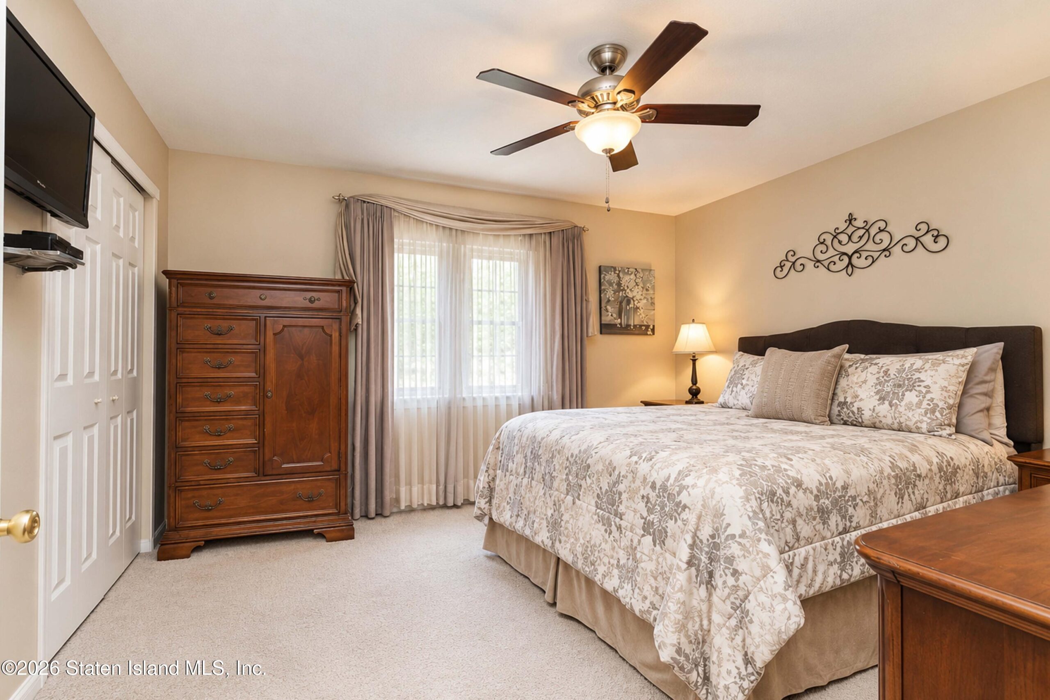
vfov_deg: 77.3
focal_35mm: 15
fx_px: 437
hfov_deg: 100.4
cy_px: 350
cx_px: 525
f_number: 9
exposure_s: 1/100
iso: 2000
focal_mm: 10
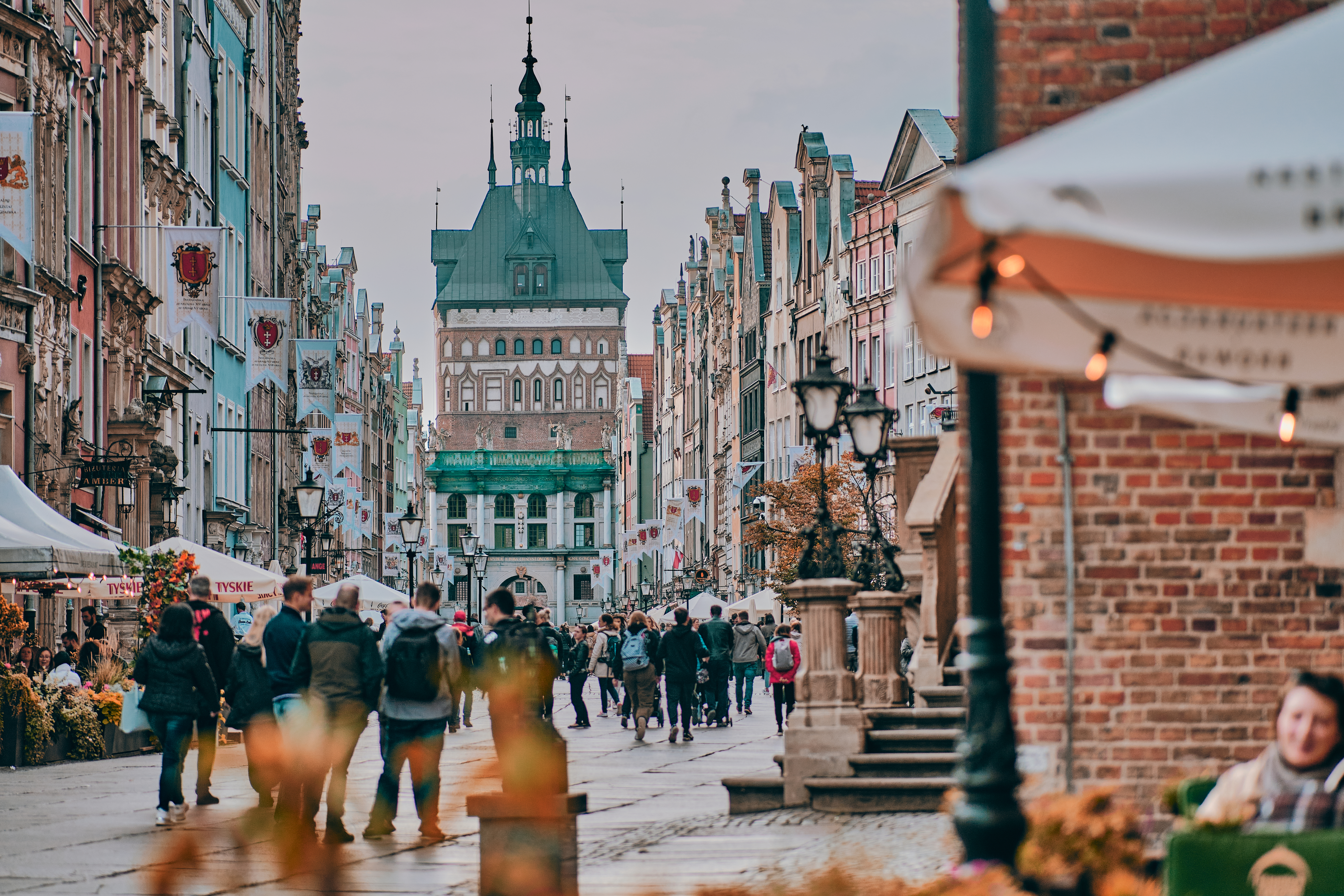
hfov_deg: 16.0
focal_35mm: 128
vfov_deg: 10.7
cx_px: 672
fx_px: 4778
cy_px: 448
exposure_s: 1/2500
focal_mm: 85
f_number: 2
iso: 250
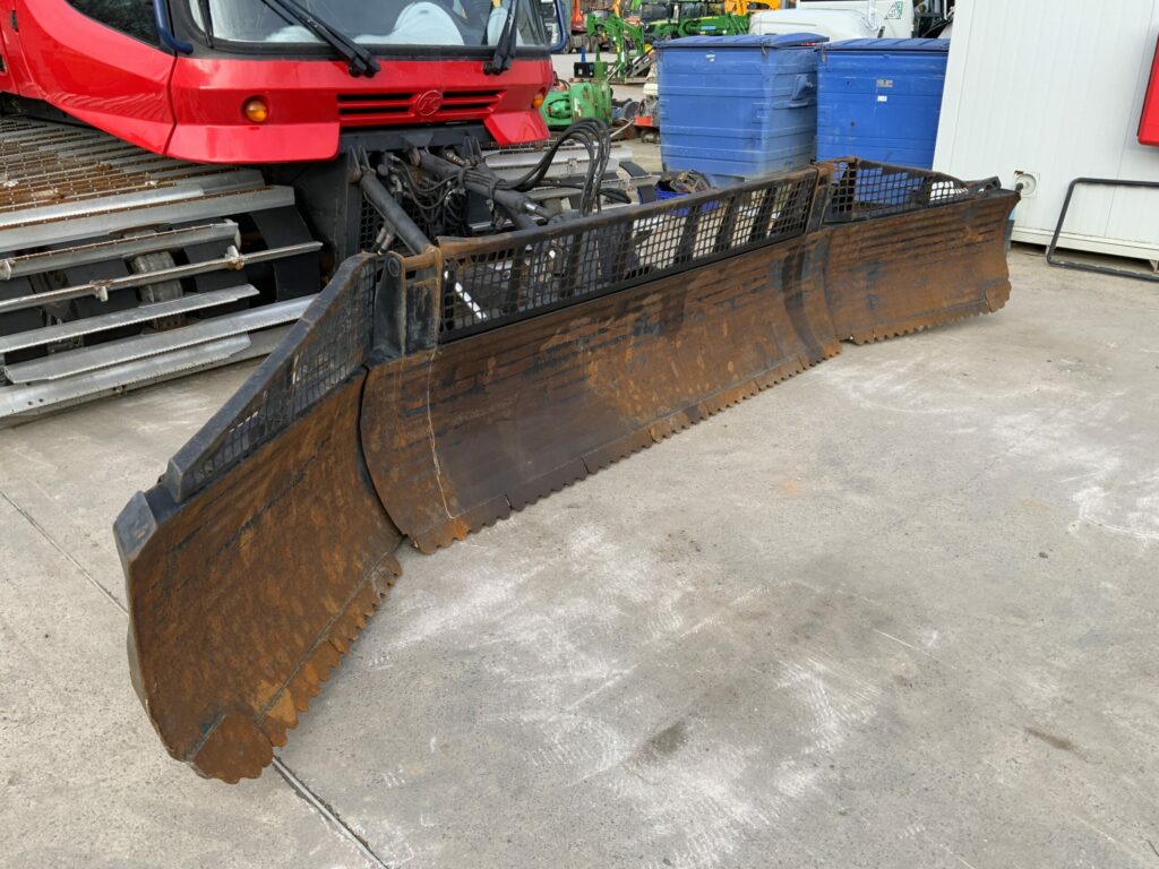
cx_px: 580
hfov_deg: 61.7
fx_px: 971
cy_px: 434
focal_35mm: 29
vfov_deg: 48.2
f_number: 1.8
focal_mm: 3
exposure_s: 1/277
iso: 16
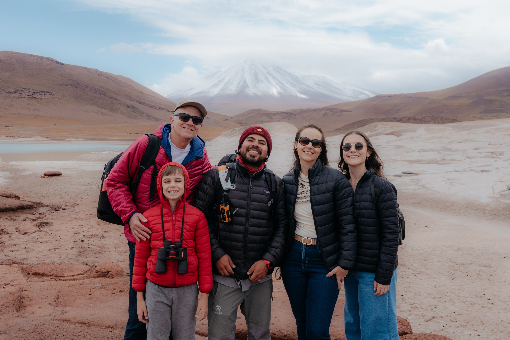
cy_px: 155
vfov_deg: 33.1
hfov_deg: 48.0
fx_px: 571
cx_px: 278
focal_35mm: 40
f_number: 4.5
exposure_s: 1/800
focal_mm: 24
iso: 125
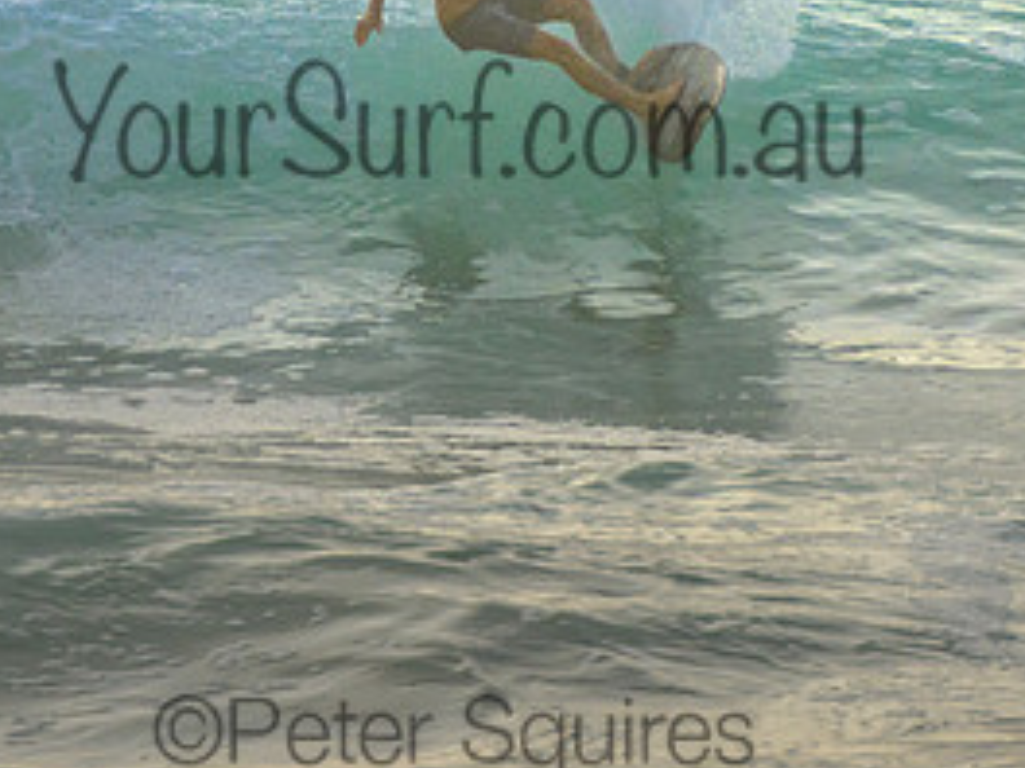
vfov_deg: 1.3
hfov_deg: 1.7
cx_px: 573
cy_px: -56
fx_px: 34407
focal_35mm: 1162
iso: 560
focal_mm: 400
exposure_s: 1/2000
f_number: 5.6
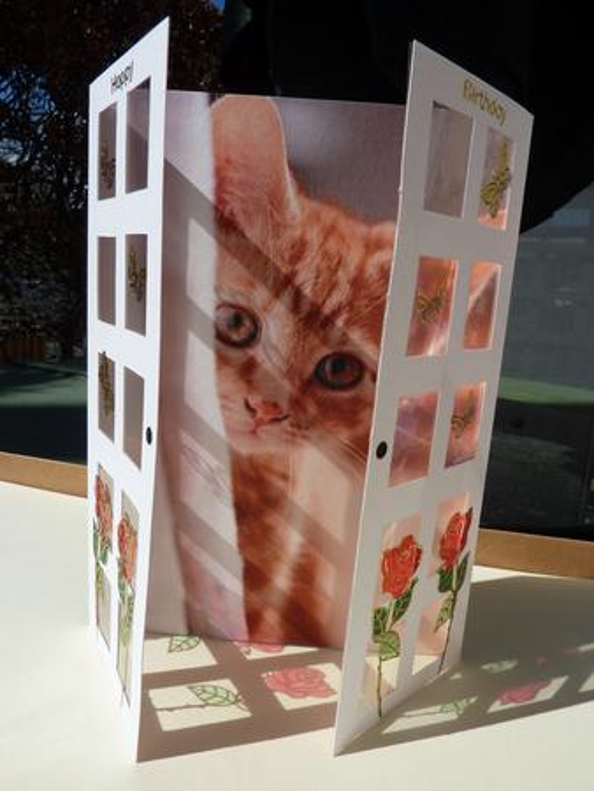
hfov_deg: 54.9
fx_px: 571
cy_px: 396
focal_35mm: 25
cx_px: 297
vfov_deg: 69.4
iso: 80
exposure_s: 1/640
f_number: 5.6
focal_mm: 4.1
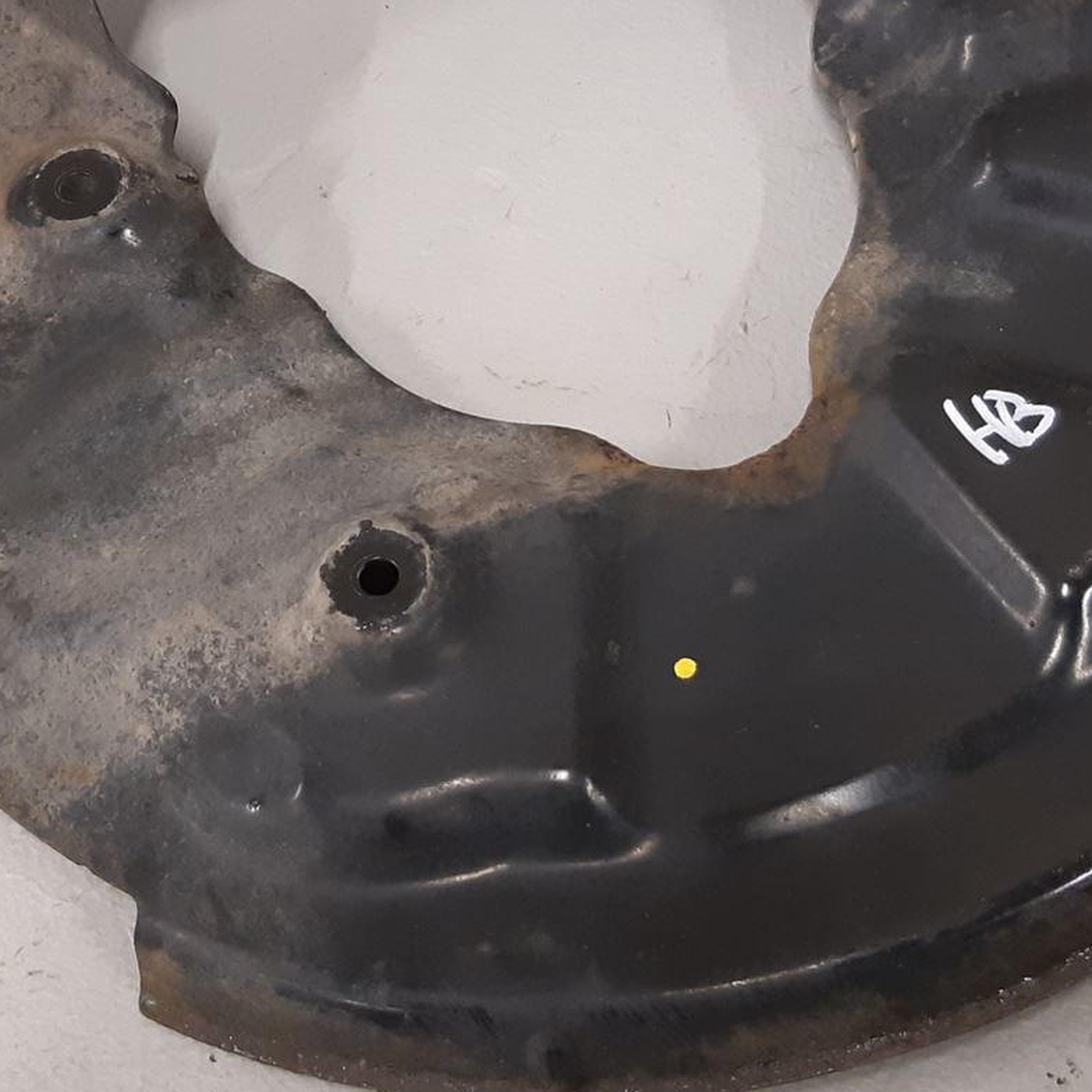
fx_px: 2141
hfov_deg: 28.5
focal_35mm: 60
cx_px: 418
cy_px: 421
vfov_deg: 28.5
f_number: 1.7
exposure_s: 1/50
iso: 200
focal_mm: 3.93
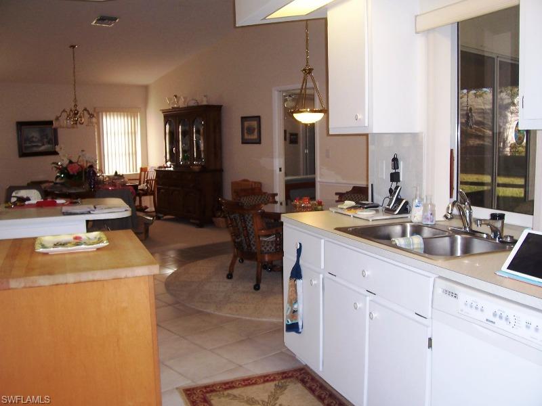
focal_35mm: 34
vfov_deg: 41.8
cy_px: 203
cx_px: 271
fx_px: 532
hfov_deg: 54.0
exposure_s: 1/60
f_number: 2.7
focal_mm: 5.6
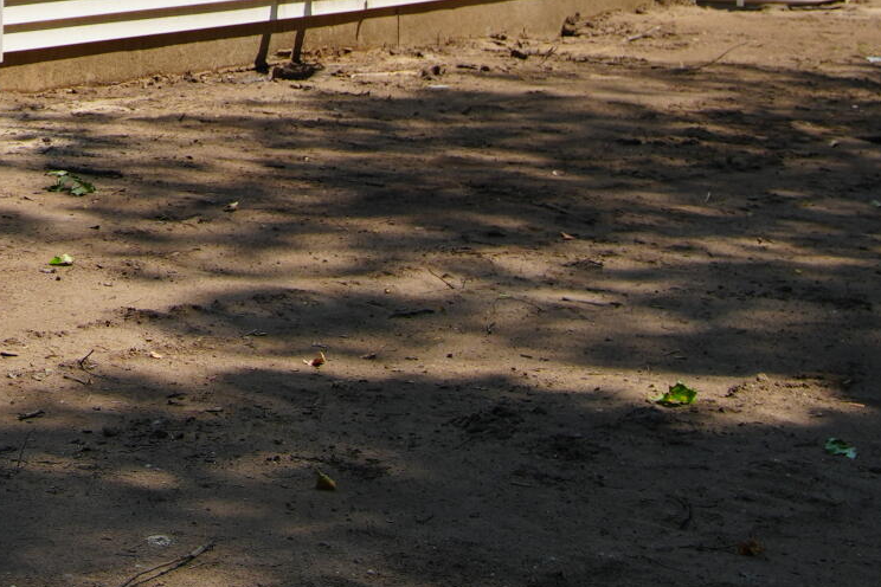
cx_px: -452
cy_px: -534
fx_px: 2863
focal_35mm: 117
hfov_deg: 16.0
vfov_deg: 10.8
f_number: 5
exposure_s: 1/500
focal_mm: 29
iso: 100
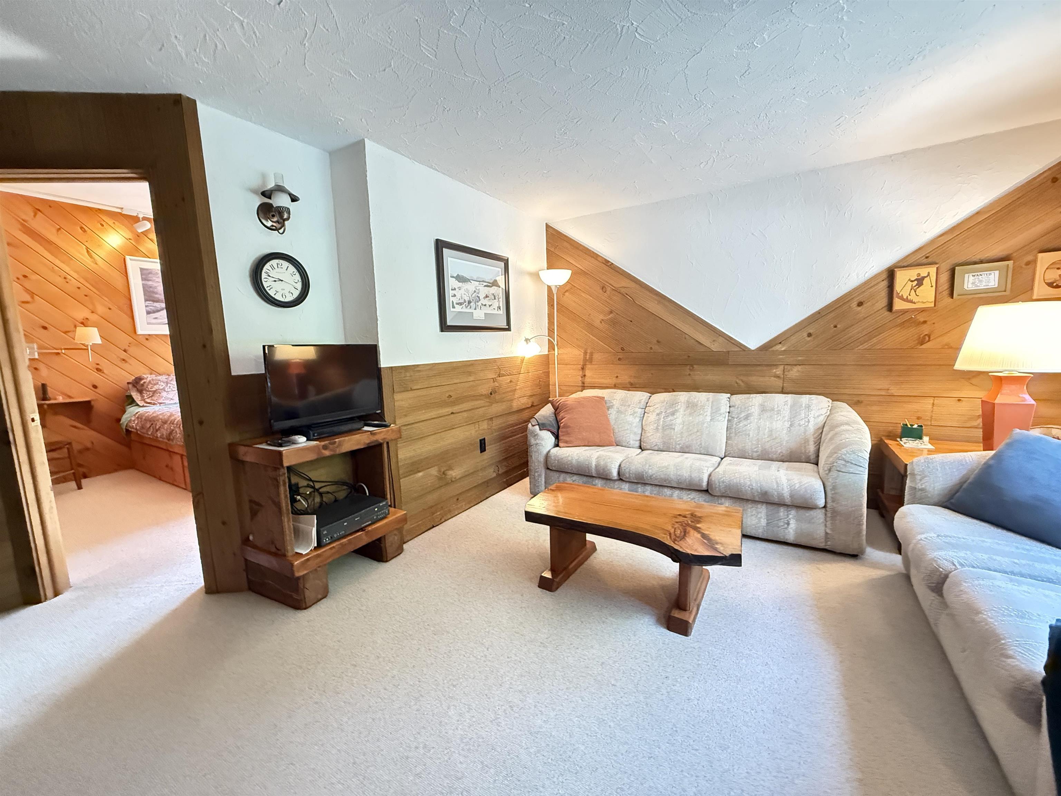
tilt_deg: -7.9
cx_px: 530
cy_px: 398
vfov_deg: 85.7
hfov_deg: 102.1
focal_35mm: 14
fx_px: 429
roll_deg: +1.1
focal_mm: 2.22
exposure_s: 1/40
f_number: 2.2
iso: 1000
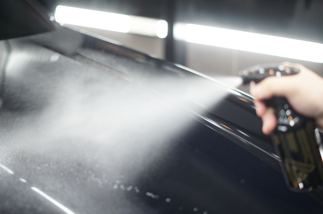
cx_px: 162
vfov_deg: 18.2
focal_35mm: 75
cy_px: 107
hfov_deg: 27.0
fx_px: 672
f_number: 2
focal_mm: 50
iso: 500
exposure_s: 1/80
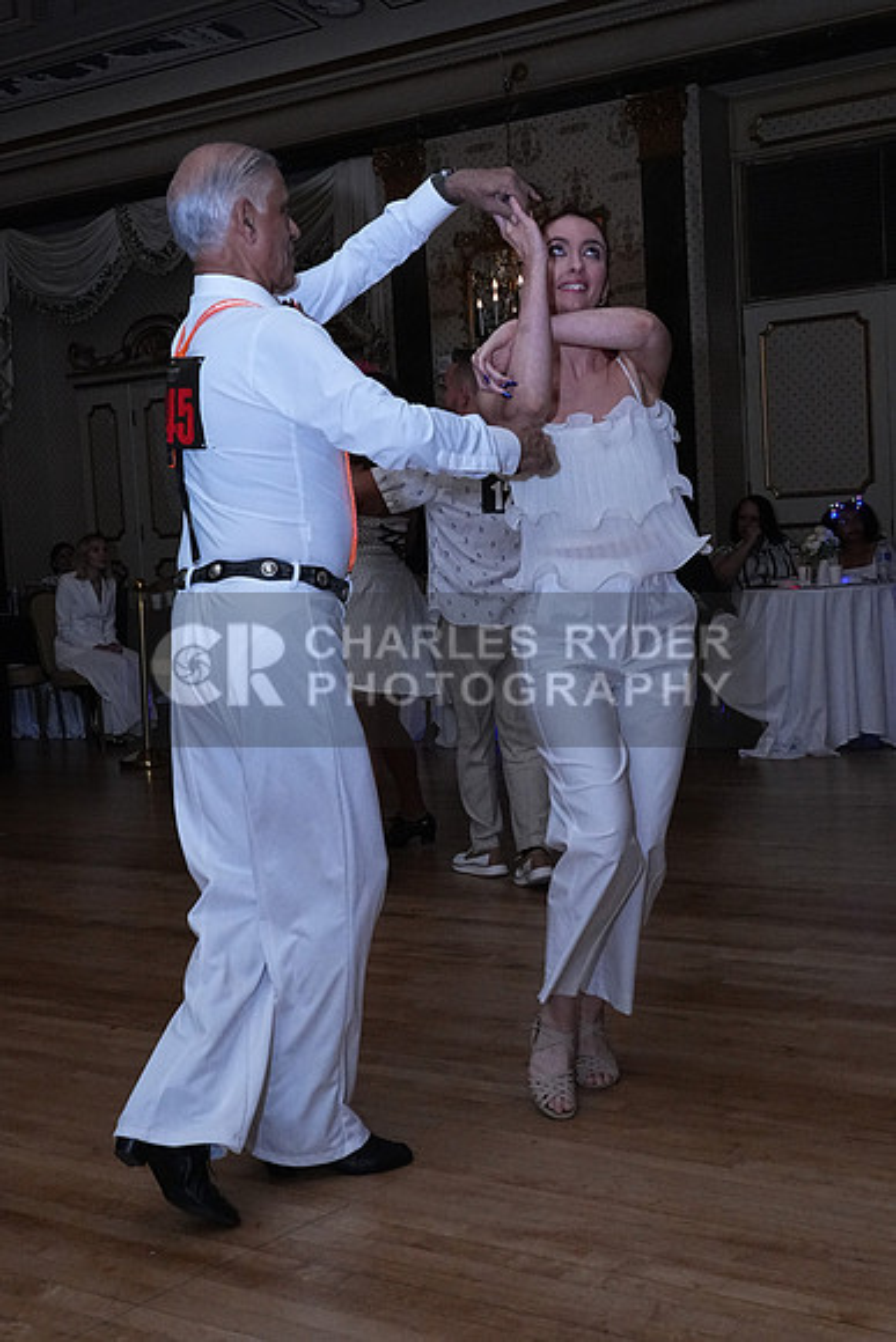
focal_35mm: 42
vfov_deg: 46.4
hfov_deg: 31.9
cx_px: 448
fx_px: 1567
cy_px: 671
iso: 5000
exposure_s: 1/200
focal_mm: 28
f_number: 9
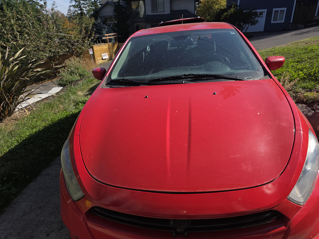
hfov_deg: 73.9
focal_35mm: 23
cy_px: 120
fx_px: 212
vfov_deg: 58.9
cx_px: 160
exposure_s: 1/638
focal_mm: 6.3
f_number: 1.7
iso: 12
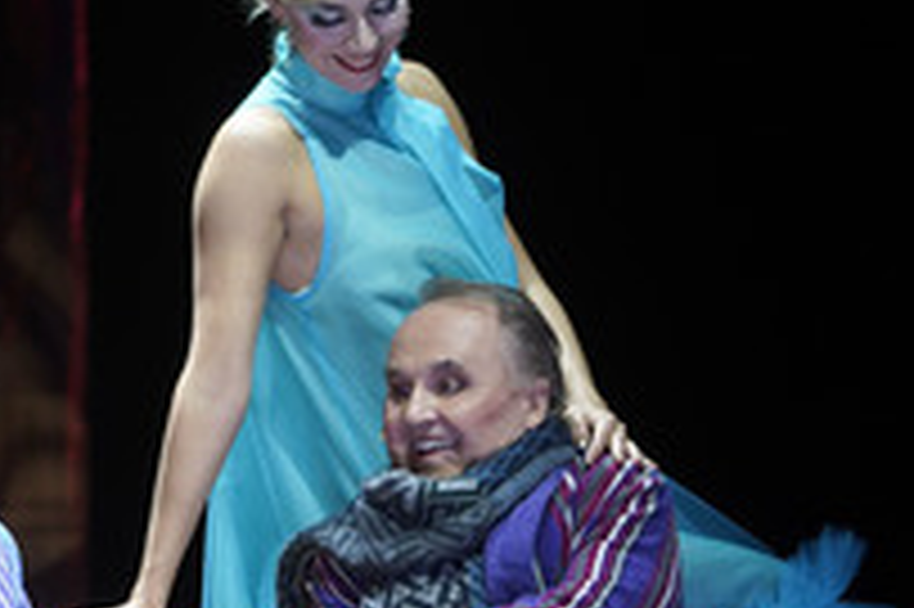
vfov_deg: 2.6
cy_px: 306
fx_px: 13445
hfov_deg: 3.9
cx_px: 2
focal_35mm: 530
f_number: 5.6
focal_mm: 239
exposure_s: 1/200
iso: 1600
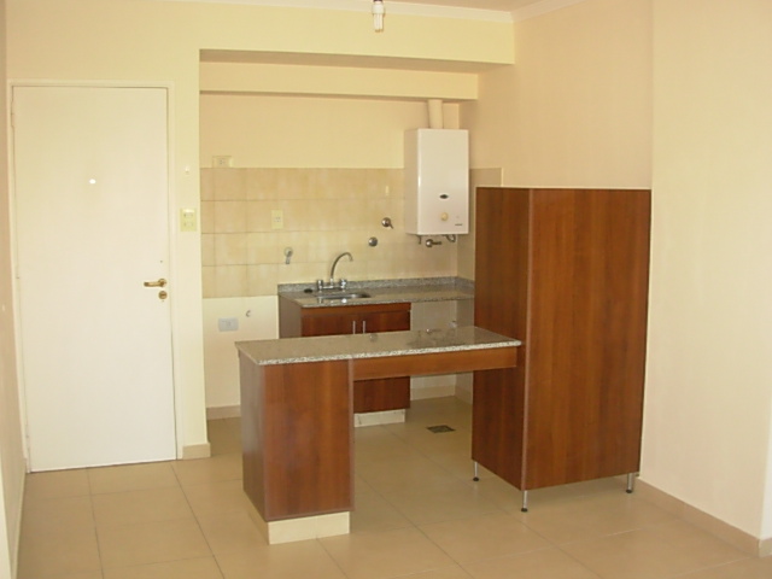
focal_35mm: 38
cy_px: 290
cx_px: 386
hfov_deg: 49.0
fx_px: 847
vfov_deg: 37.7
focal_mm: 6.3
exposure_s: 1/65.9
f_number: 2.9
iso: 103
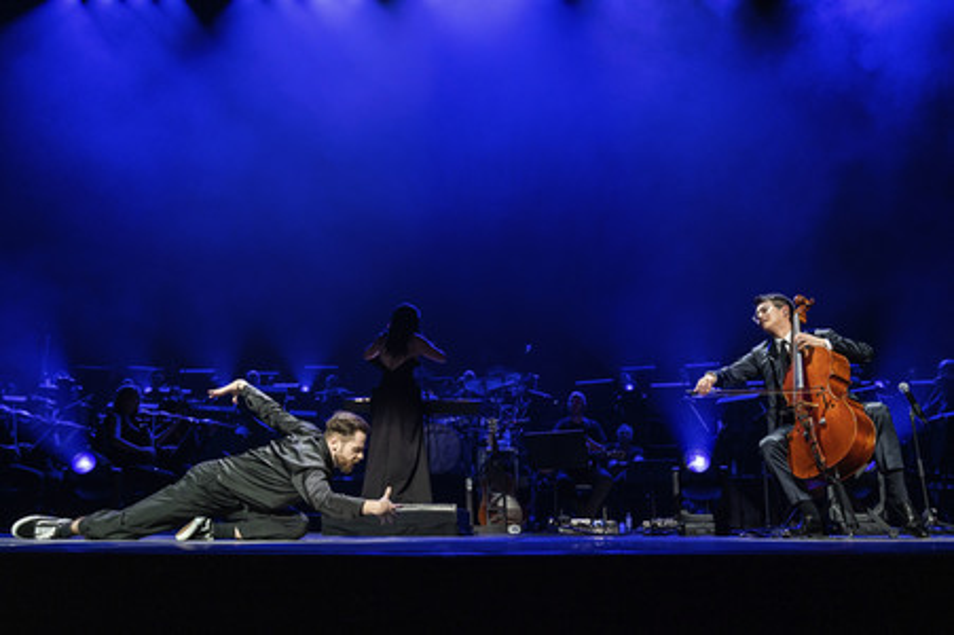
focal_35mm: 26
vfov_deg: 49.5
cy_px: 318
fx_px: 688
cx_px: 477
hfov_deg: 69.4
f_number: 4.5
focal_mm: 26
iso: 2500
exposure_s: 1/250
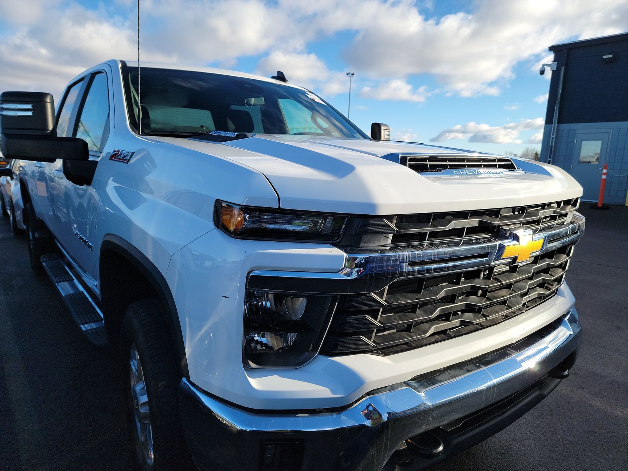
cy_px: 236
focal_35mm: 24
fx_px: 435
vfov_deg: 56.8
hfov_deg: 71.6
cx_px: 314
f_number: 1.8
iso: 50
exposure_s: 1/639
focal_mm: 6.7
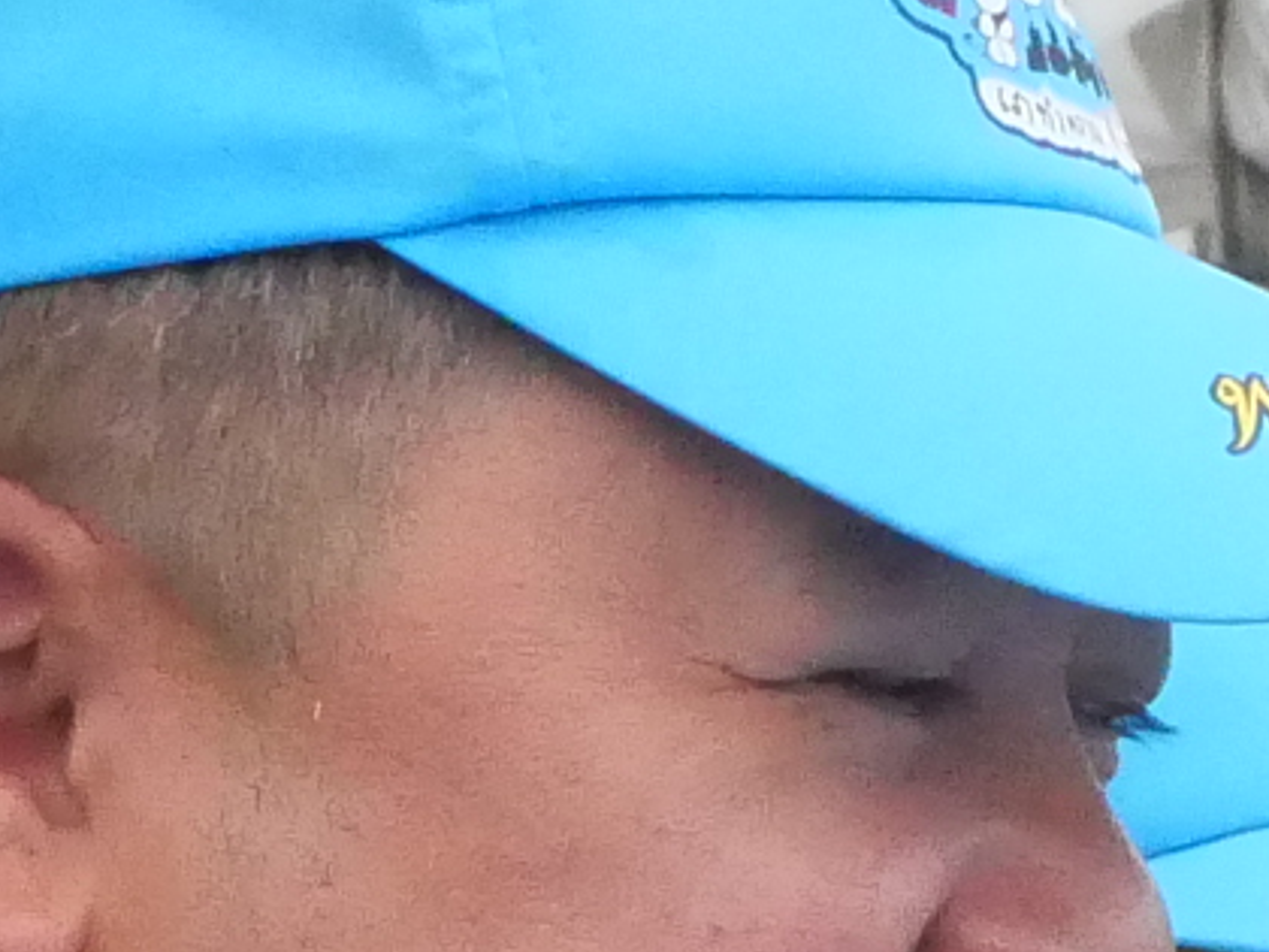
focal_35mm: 400
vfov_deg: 3.6
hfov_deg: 4.7
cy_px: 2657
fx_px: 14664
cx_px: 3716
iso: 3200
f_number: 9
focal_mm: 23
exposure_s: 1/2000
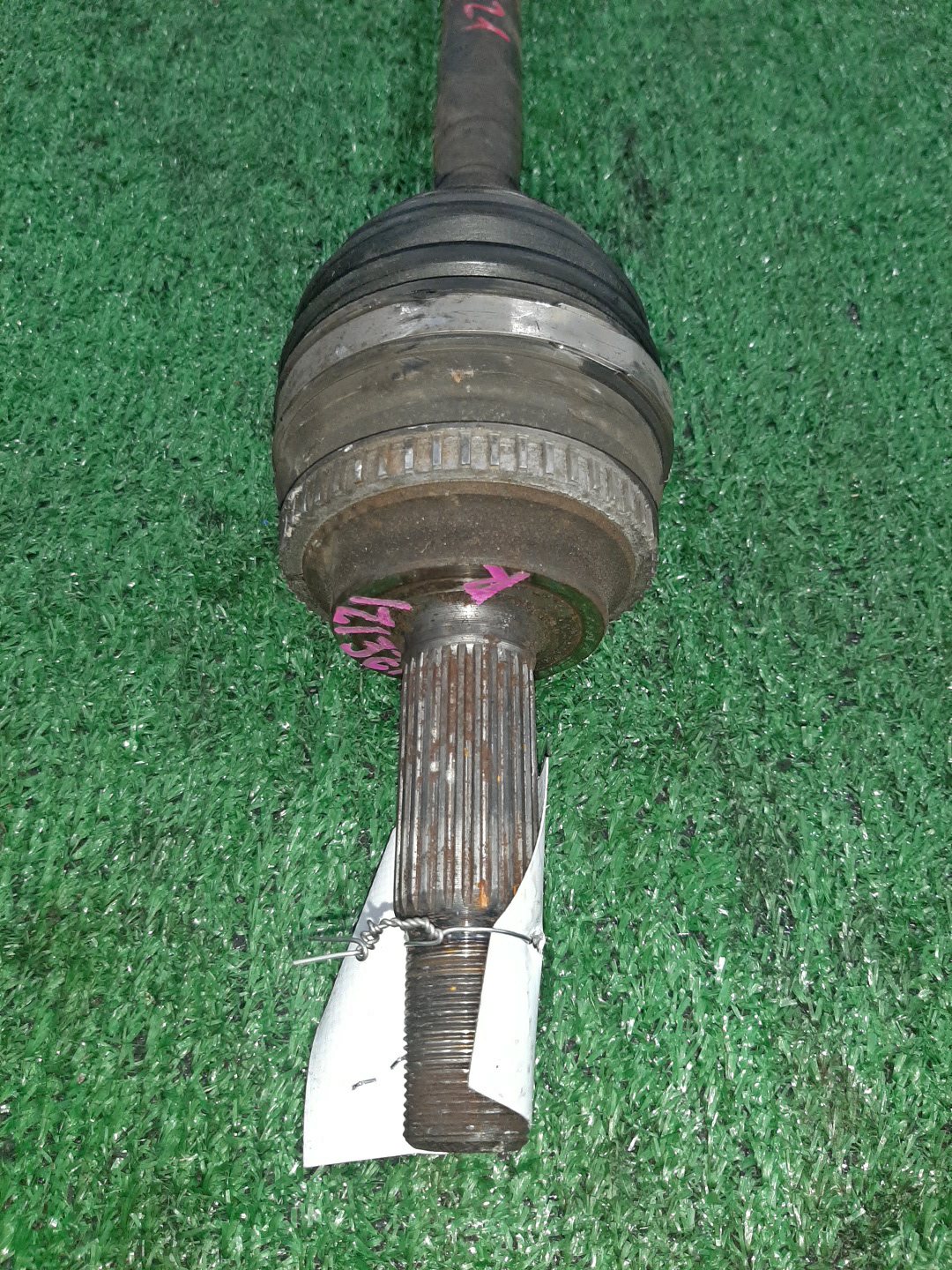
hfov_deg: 53.1
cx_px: 476
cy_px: 635
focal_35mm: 26
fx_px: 953
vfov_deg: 67.3
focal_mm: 3.93
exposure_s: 1/50
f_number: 1.7
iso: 144
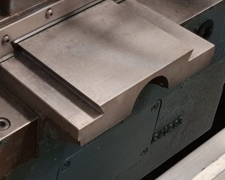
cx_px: -11
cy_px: -78
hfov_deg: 19.3
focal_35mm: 96
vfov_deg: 15.0
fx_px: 639
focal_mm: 5.54
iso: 200
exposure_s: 1/60
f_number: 1.8
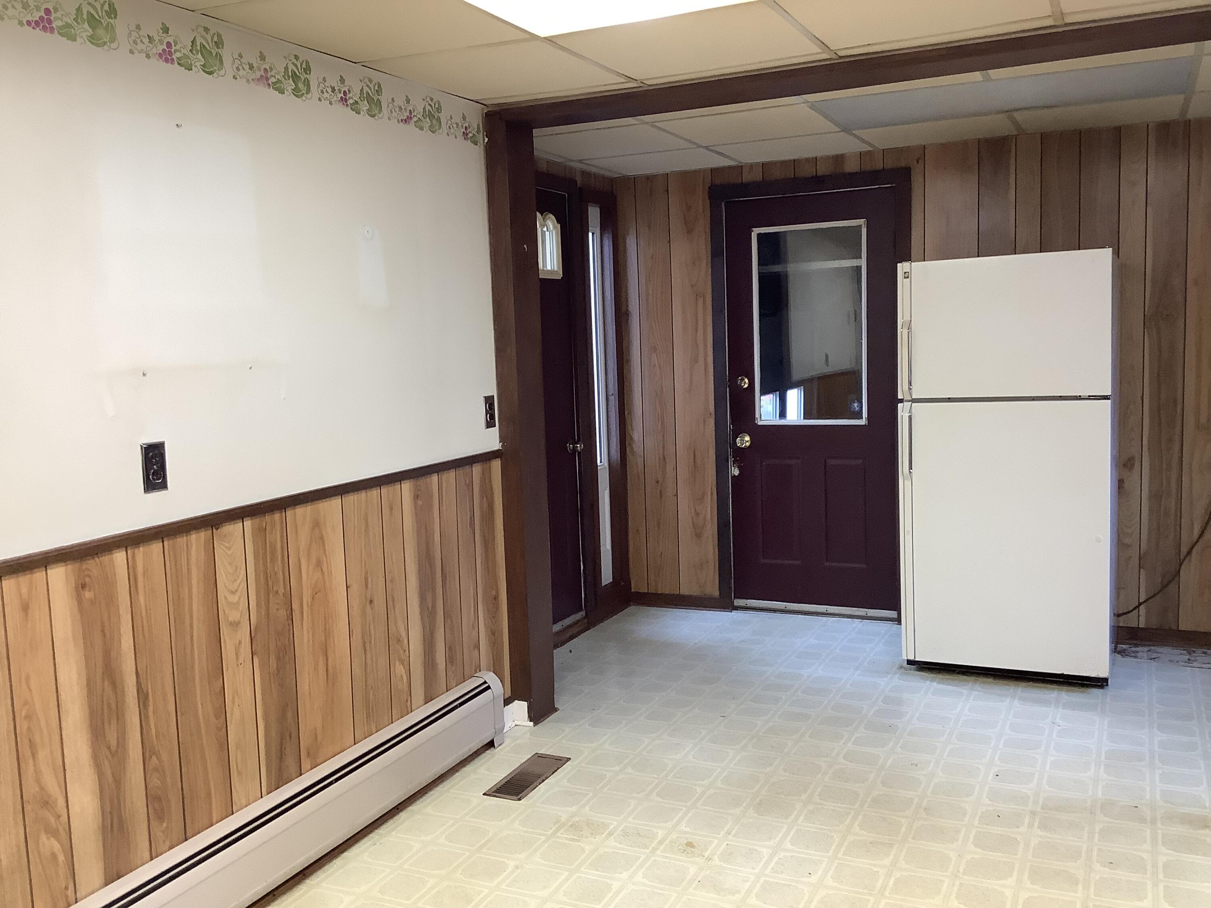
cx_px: 606
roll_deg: +1.4
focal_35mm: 31
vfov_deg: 45.4
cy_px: 454
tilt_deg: -6.8
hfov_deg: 58.4
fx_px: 1084
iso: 125
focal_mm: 3.3
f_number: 2.4
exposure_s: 1/60
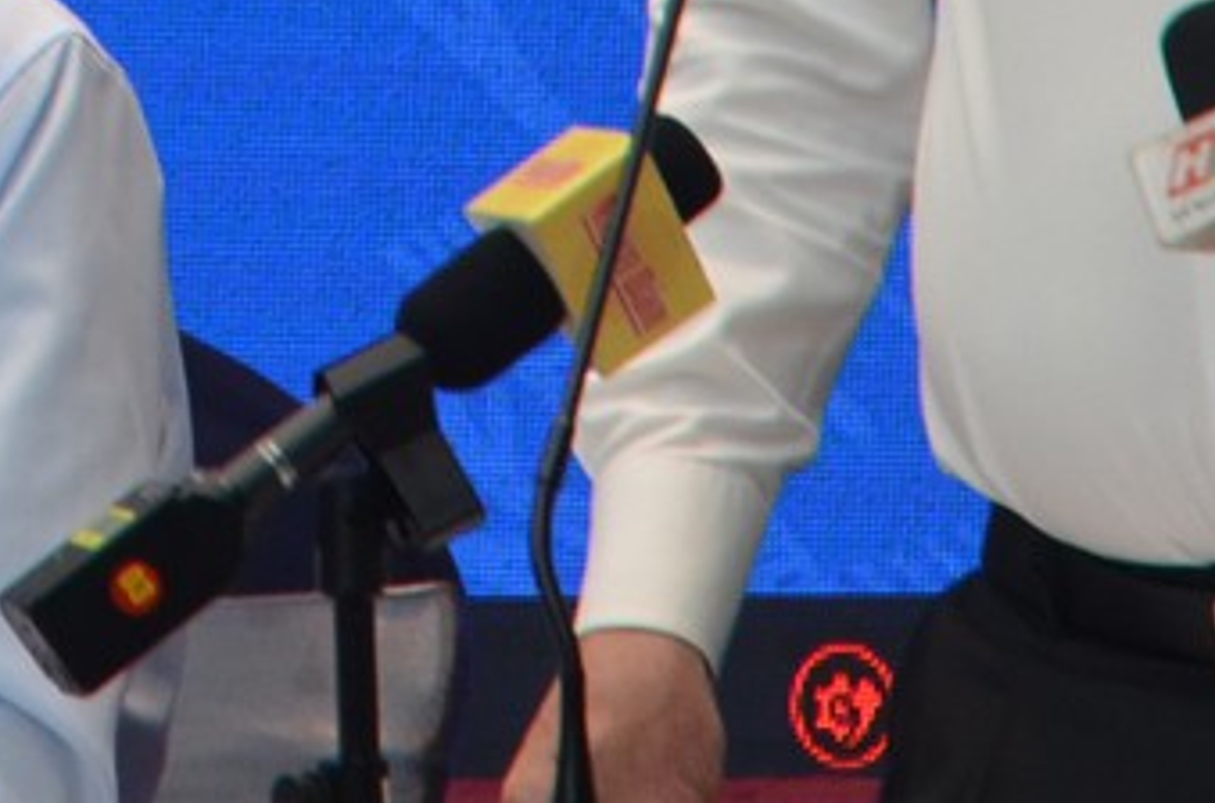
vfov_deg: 2.4
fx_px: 19384
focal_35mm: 576
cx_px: -444
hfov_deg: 3.6
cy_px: -1110
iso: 560
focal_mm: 65
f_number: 5.3
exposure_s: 1/60
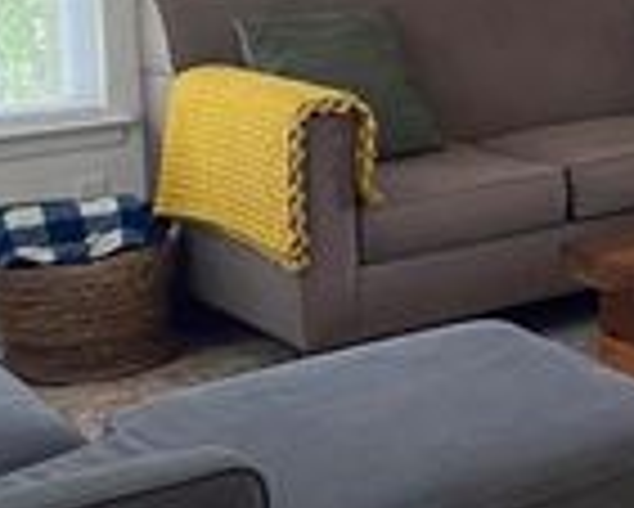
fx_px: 1690
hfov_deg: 20.1
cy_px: 29
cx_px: 737
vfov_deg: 16.8
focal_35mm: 90
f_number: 1.8
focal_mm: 4.25
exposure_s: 1/60
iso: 400
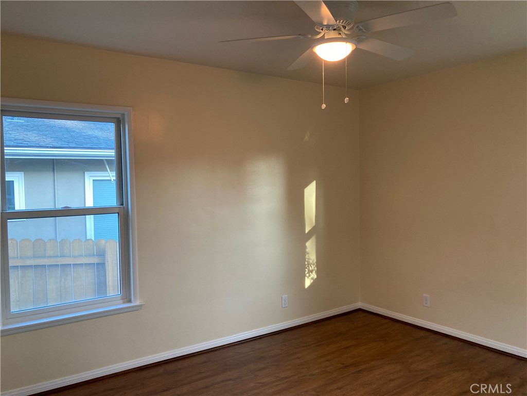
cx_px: 264
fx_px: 426
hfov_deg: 63.4
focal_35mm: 28
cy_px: 198
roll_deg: +0.9
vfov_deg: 49.7
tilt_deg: -2.9
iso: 125
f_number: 1.8
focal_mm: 3.99
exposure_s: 1/60
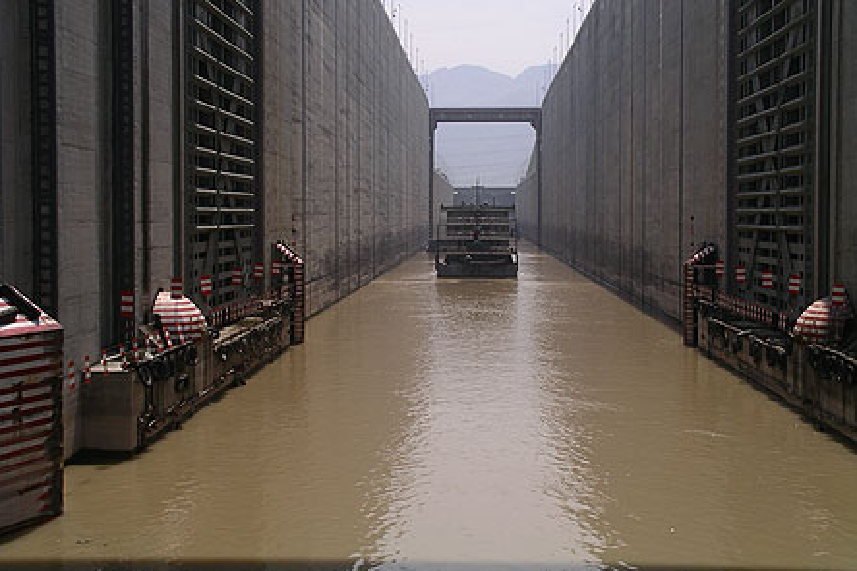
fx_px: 1309
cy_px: 246
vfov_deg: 24.6
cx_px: 433
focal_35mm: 55
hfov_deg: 36.3
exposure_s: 1/330
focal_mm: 10.9
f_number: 5.6
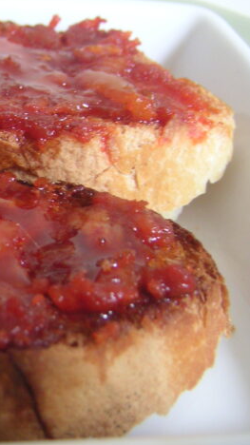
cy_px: 176
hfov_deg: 17.0
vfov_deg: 30.9
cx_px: -48
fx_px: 802
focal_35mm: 68
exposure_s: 1/10
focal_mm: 6
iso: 100
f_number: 2.8
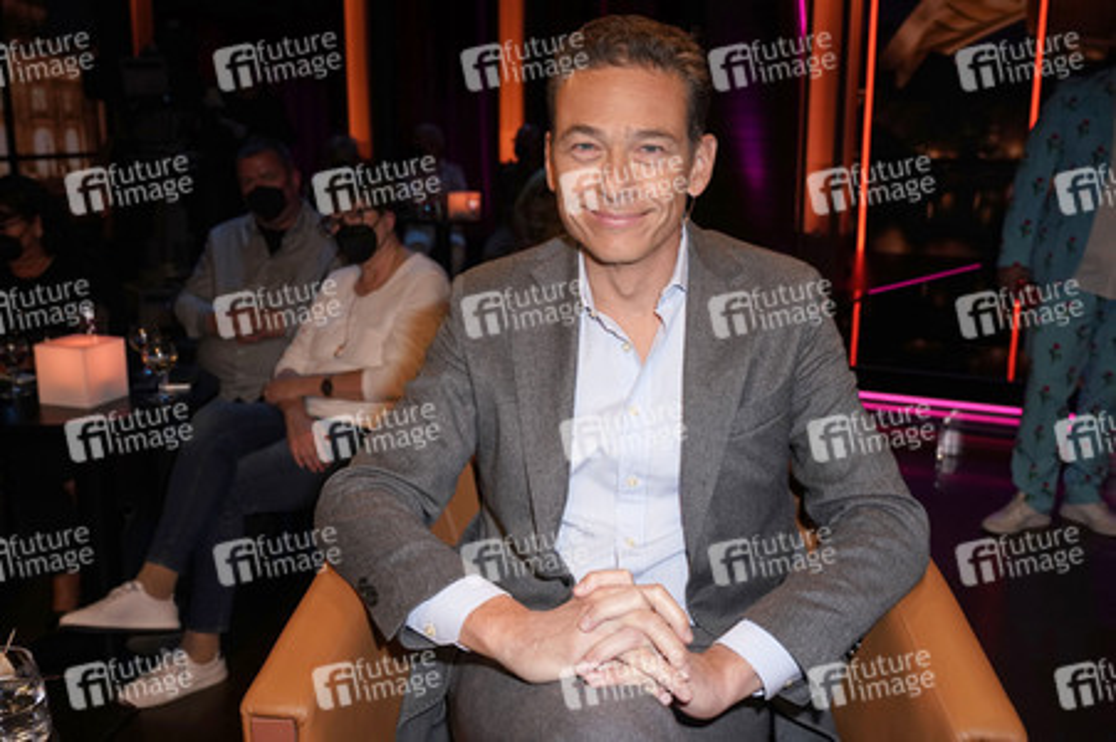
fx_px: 1177
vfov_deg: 35.0
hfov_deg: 50.7
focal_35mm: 38
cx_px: 558
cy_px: 371
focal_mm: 38
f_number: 6.3
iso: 1600
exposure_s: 1/160
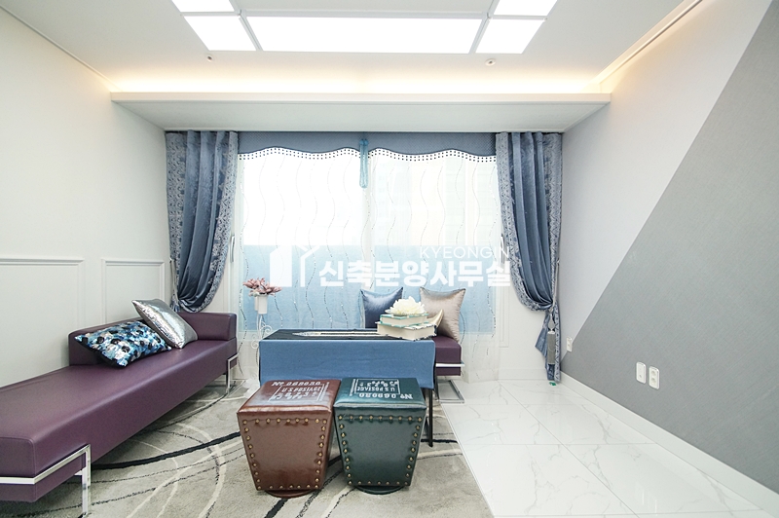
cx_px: 390
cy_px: 259
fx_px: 324
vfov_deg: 77.2
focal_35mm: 15
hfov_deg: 100.4
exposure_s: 1/200
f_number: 4
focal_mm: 10
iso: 800
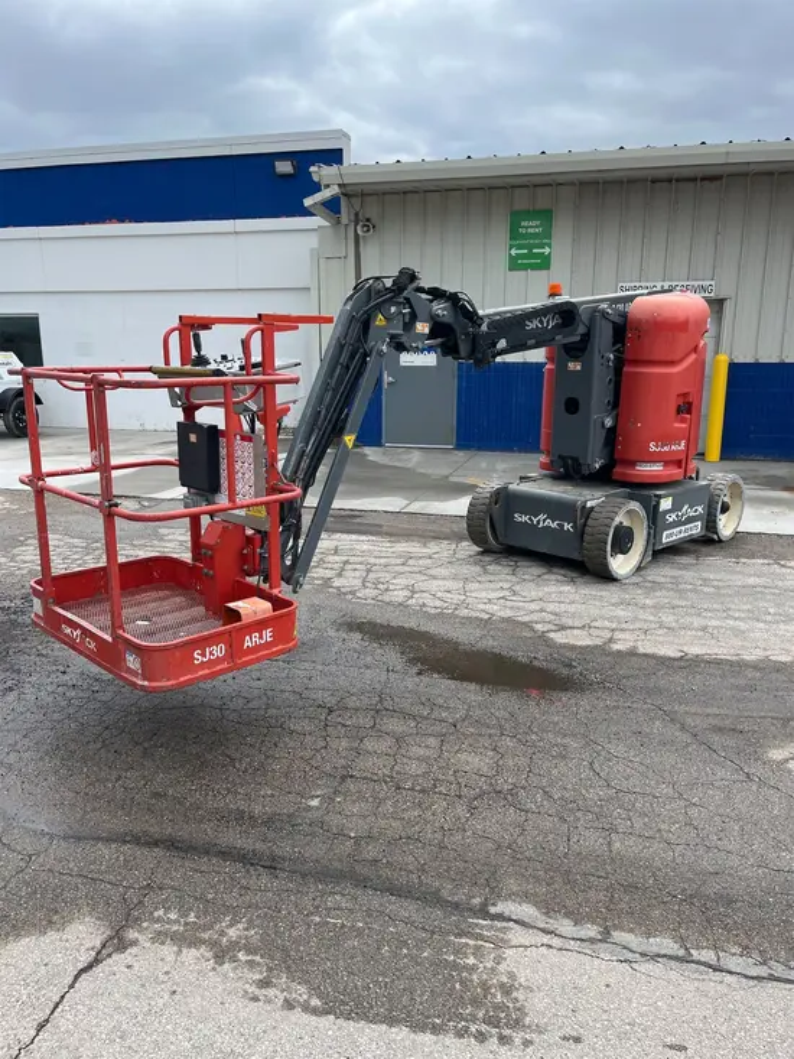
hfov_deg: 53.1
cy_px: 530
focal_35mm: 26
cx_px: 397
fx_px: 795
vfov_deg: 67.3
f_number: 1.6
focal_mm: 5.1
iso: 50
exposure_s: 1/2137
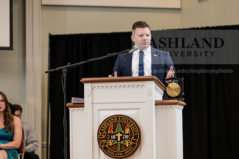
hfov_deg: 14.2
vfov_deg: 9.5
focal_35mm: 145
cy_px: 80
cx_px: 120
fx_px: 963
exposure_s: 1/200
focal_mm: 145
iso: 1250
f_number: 3.5
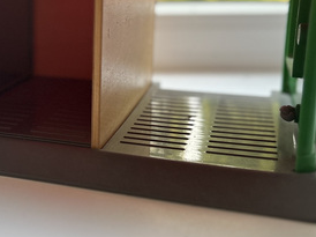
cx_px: 46
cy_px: 77
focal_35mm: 57
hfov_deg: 32.5
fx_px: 520
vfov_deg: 25.5
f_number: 1.5
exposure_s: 1/90
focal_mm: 5.7
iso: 125
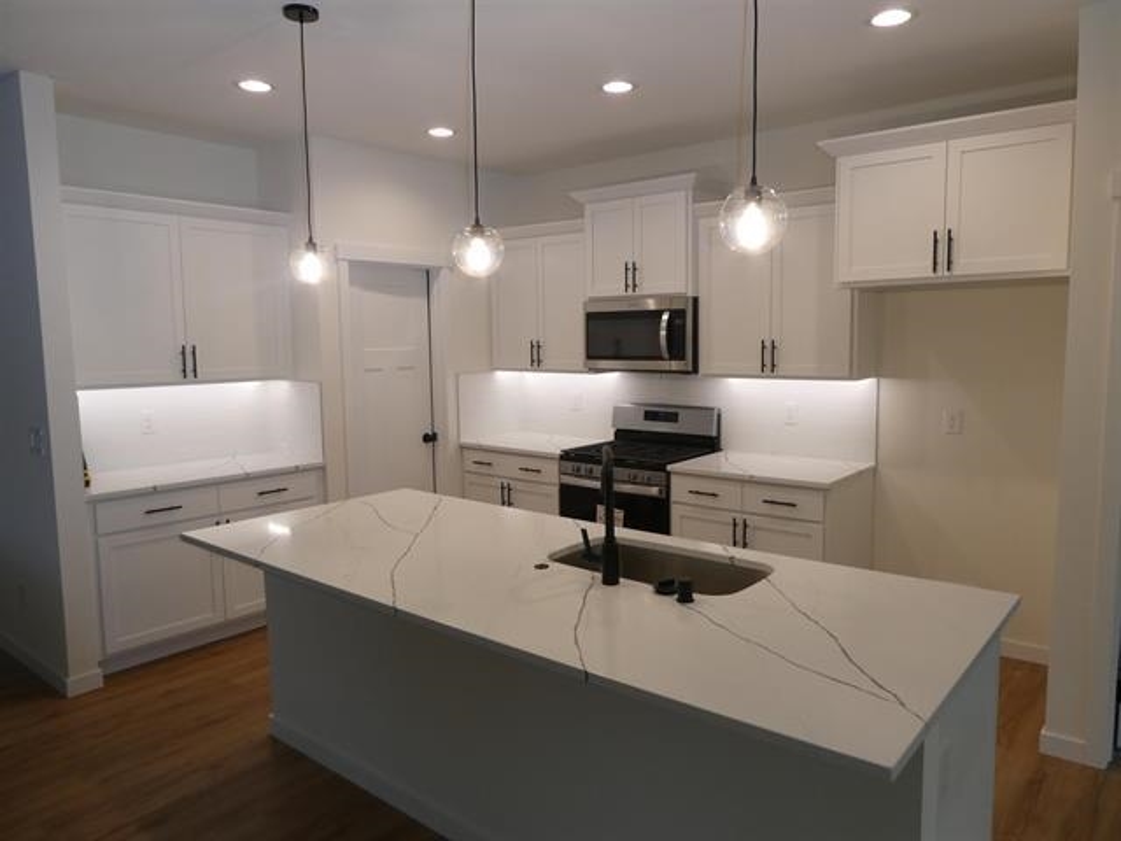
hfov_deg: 71.6
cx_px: 560
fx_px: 777
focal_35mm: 24
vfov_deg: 56.8
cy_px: 420
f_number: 3.3
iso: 160
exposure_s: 1/60
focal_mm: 4.3
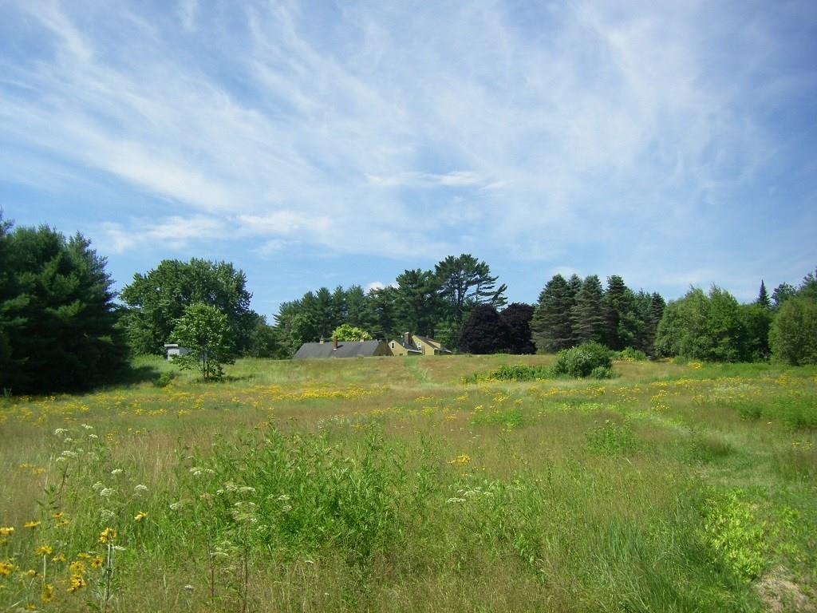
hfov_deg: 49.0
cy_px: 306
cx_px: 408
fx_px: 897
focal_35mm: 38
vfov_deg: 37.7
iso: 64
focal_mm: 6.3
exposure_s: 1/160
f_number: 7
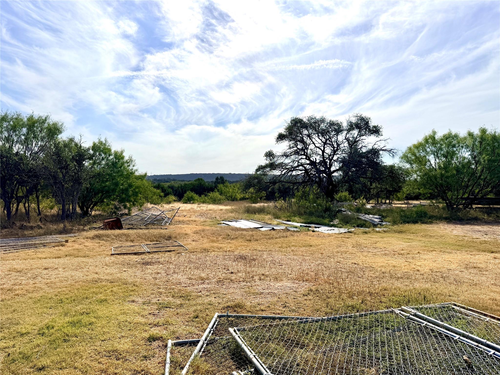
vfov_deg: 56.8
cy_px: 188
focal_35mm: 24
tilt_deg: +0.9
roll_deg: -1.1
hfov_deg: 71.6
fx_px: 347
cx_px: 250
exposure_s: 1/17544
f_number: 1.78
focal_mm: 6.76
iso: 80
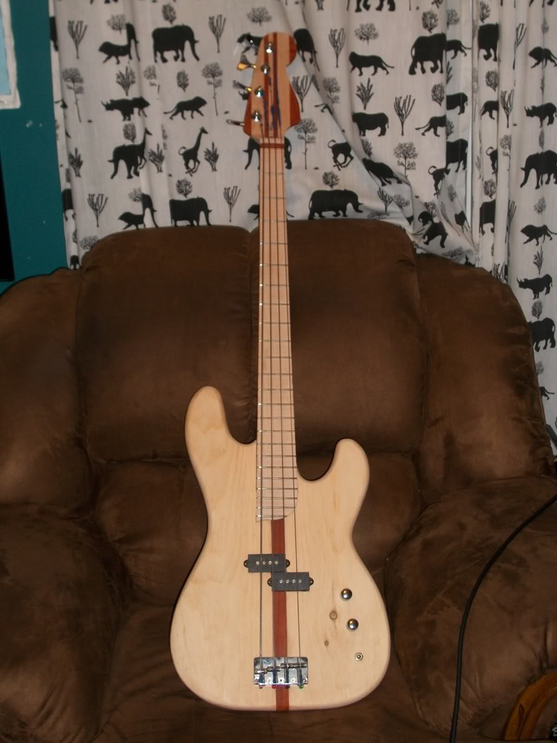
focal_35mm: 54
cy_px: 372
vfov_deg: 35.5
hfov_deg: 27.0
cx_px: 278
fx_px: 1159
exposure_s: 1/40
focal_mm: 9.7
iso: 160
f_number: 4
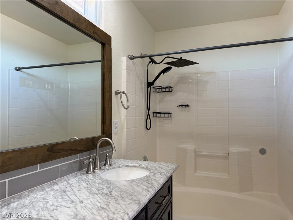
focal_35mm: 24
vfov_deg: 56.8
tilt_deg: +1.3
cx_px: 146
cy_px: 110
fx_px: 203
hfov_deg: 71.6
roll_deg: -0.5
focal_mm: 6.76
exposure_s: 1/120
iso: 100
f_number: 1.78
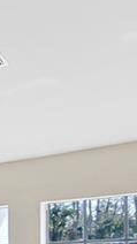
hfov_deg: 10.5
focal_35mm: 76
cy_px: 269
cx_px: -287
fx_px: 492
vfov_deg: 25.8
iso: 100
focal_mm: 10
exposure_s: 1/8
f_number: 7.1
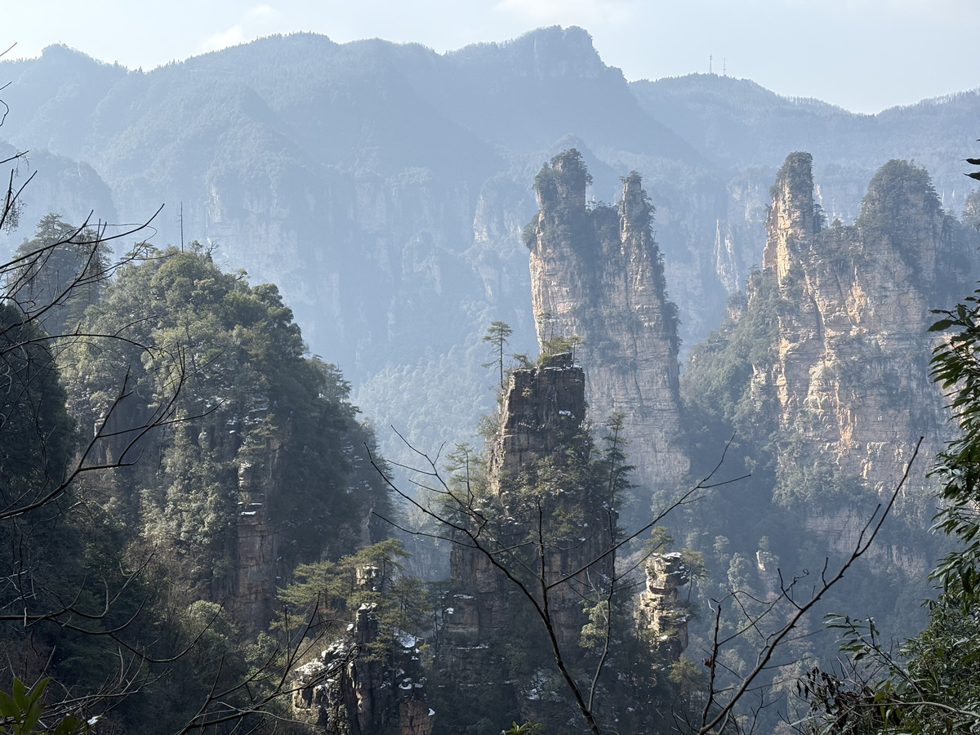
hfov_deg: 36.8
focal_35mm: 52
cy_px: 368
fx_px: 1472
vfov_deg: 28.0
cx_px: 490
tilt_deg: -3.4
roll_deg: -0.2
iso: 50
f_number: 1.6
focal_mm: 5.96
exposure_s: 1/2012
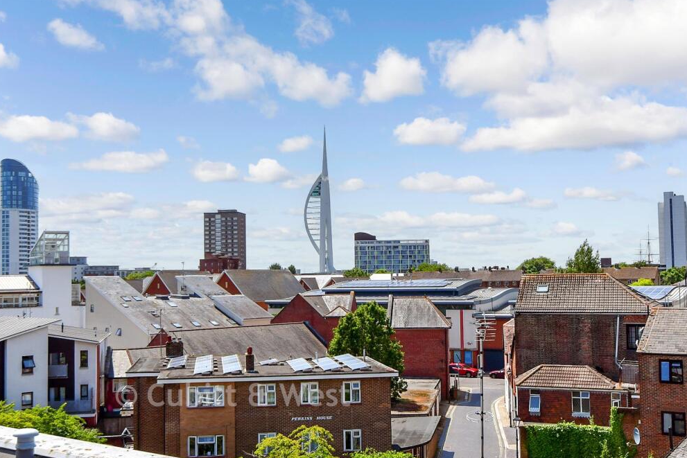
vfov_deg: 42.3
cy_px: 233
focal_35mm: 31
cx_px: 346
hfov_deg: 60.3
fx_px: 592
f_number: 8
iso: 250
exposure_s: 1/800
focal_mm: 20
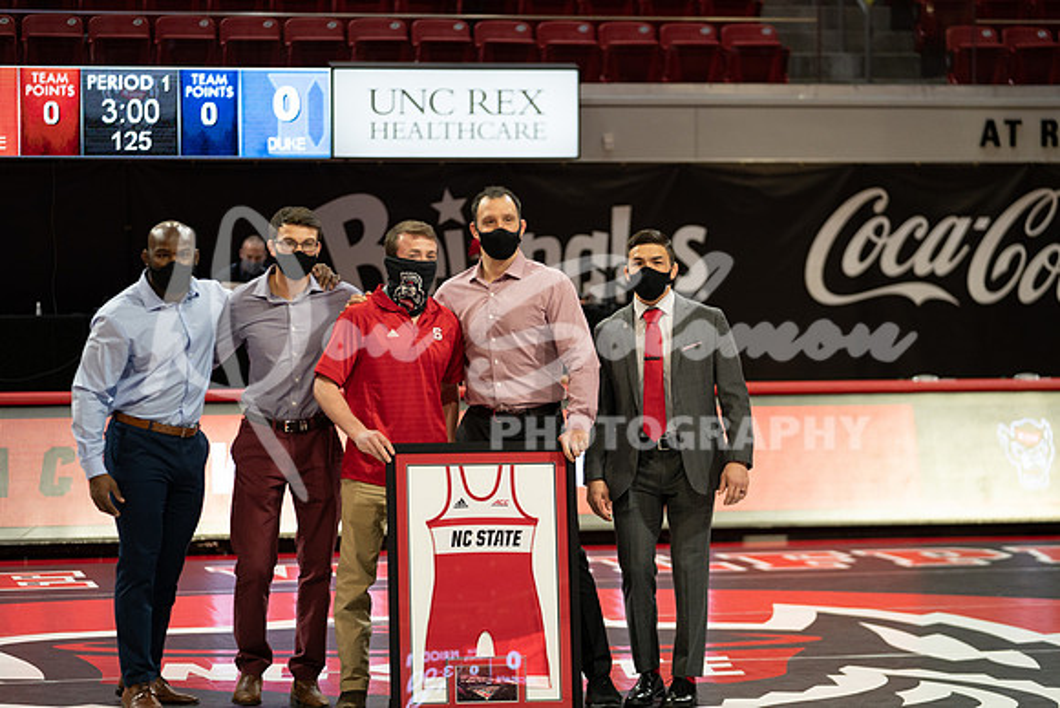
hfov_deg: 17.5
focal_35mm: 117
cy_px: 354
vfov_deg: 11.7
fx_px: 3446
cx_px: 530
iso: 2500
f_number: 2.8
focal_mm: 117
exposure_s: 1/640
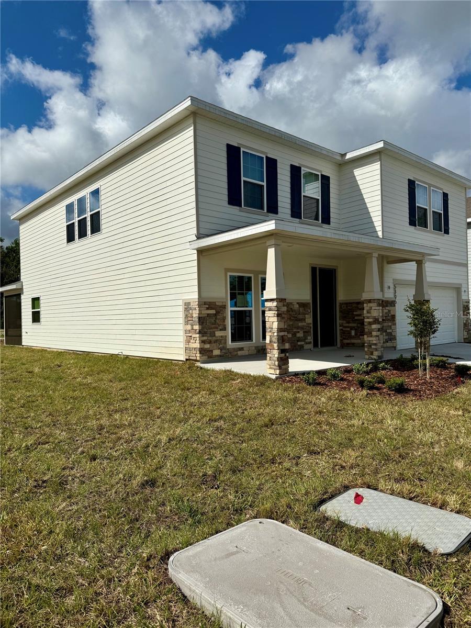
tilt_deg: +2.9
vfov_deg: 71.6
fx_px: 435
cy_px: 314
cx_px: 236
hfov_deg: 56.8
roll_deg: +1.5
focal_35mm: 24
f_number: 1.78
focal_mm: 6.76
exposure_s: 1/11905
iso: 80
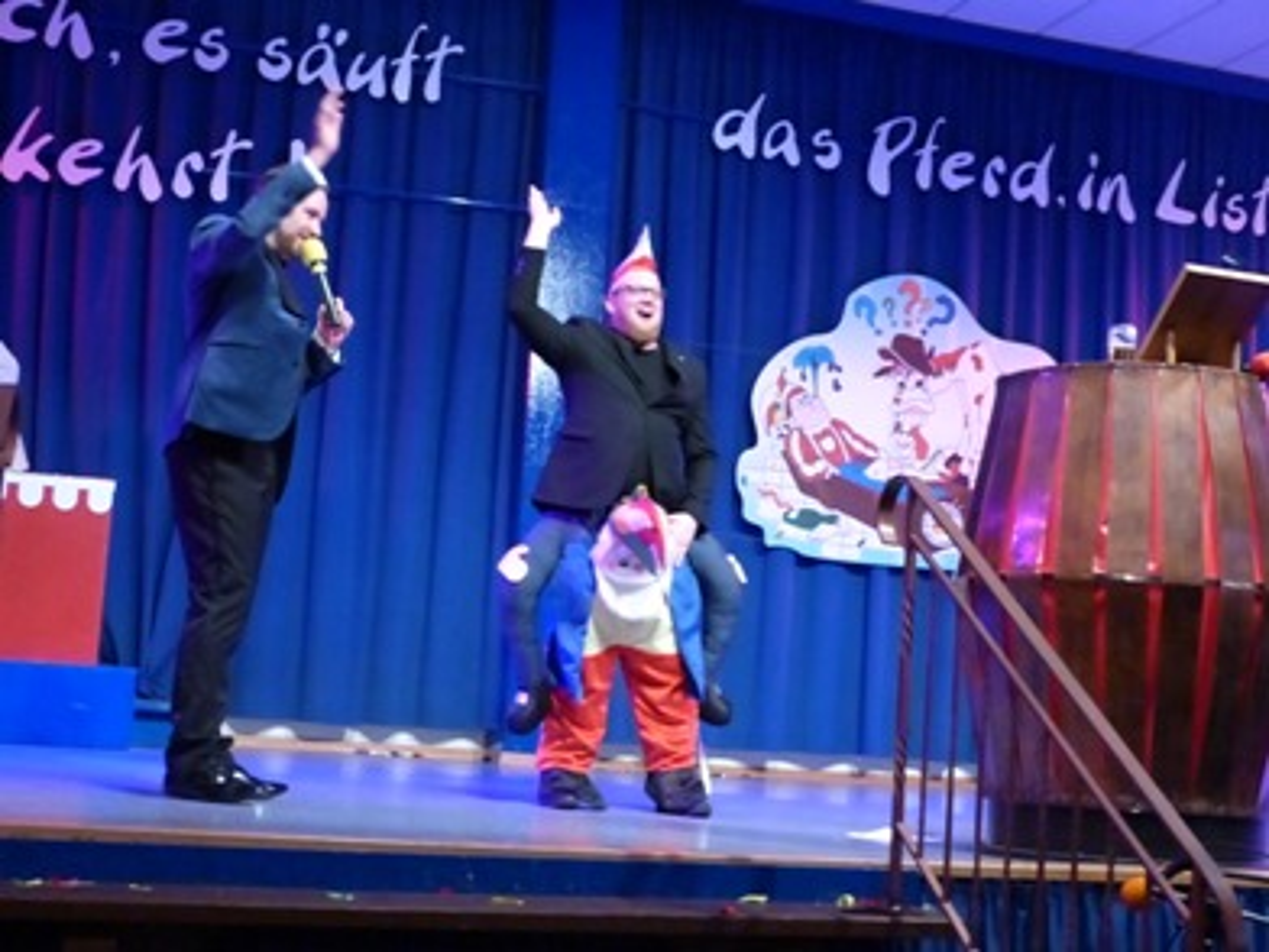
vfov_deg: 28.0
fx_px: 1906
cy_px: 476
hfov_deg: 36.8
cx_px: 634
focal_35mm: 52
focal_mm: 9.4
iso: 1600
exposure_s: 1/80
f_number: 2.8
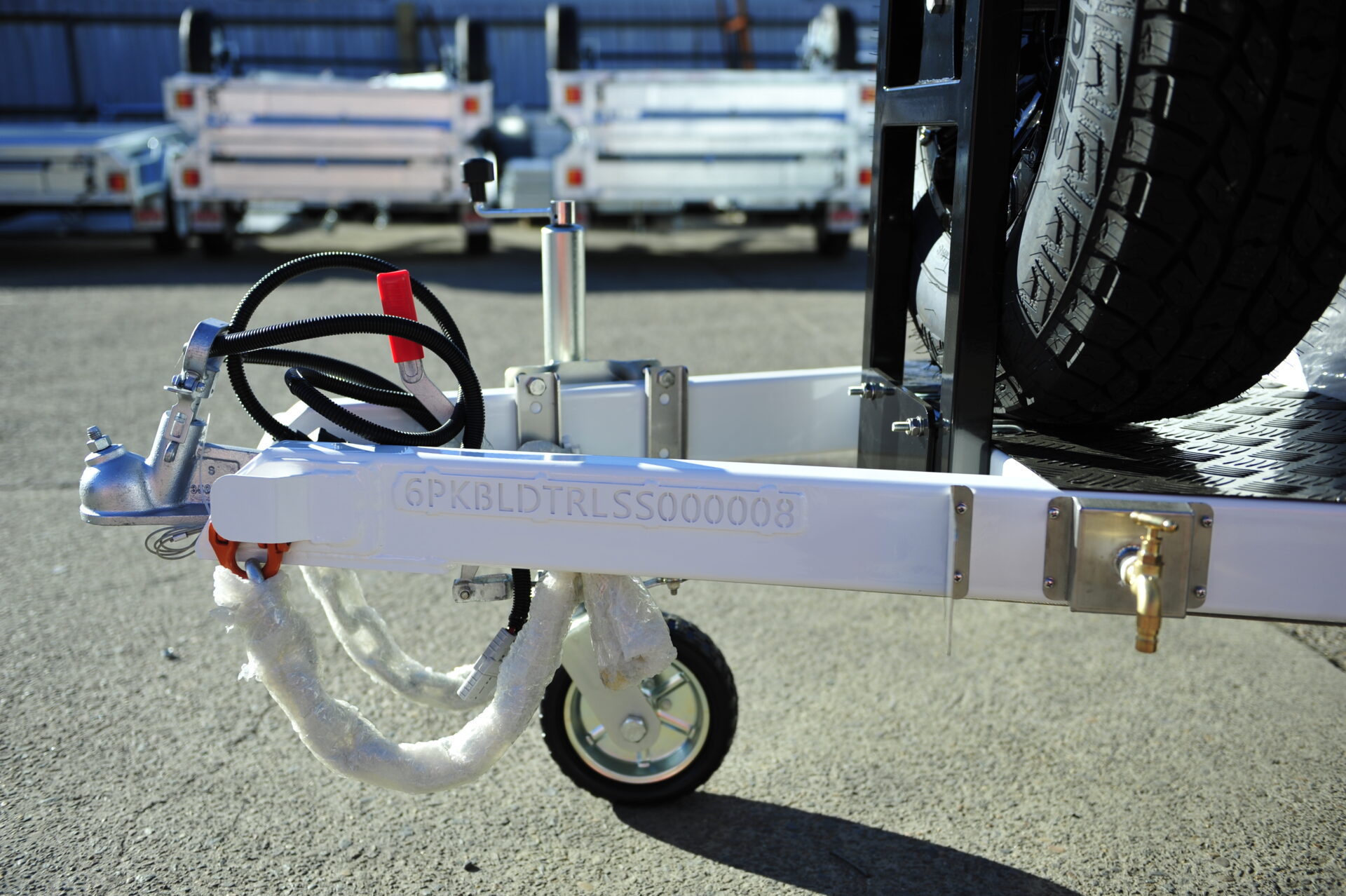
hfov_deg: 50.7
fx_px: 1420
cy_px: 448
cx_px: 673
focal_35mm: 38
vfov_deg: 35.0
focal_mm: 38
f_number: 2.8
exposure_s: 1/2000
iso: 200
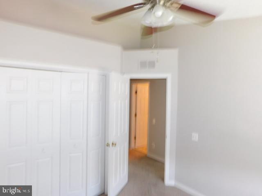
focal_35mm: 23
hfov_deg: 73.9
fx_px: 174
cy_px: 98
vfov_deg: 58.9
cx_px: 131
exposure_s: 1/30
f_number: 3
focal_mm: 4
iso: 180
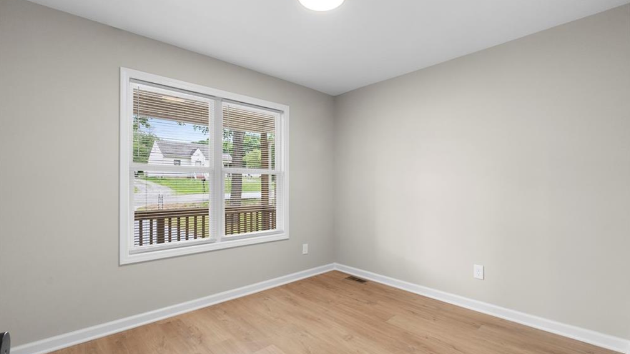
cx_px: 317
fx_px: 293
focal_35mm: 18
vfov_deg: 62.4
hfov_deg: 94.2
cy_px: 184
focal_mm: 11
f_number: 11
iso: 250
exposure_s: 1/2.5
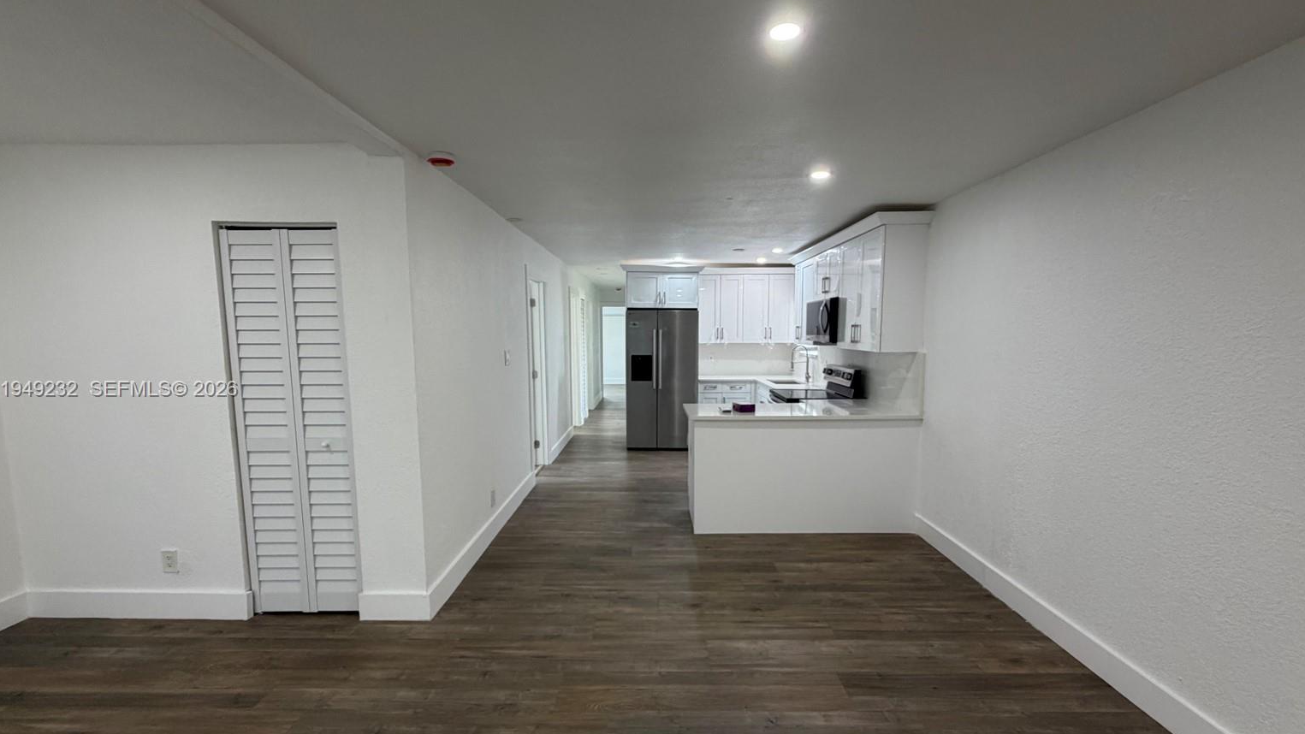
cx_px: 655
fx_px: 554
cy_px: 390
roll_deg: +0.5
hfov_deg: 99.4
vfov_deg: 67.0
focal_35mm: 16
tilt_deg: -6.4
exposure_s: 1/60
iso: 160
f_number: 2.2
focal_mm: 2.22
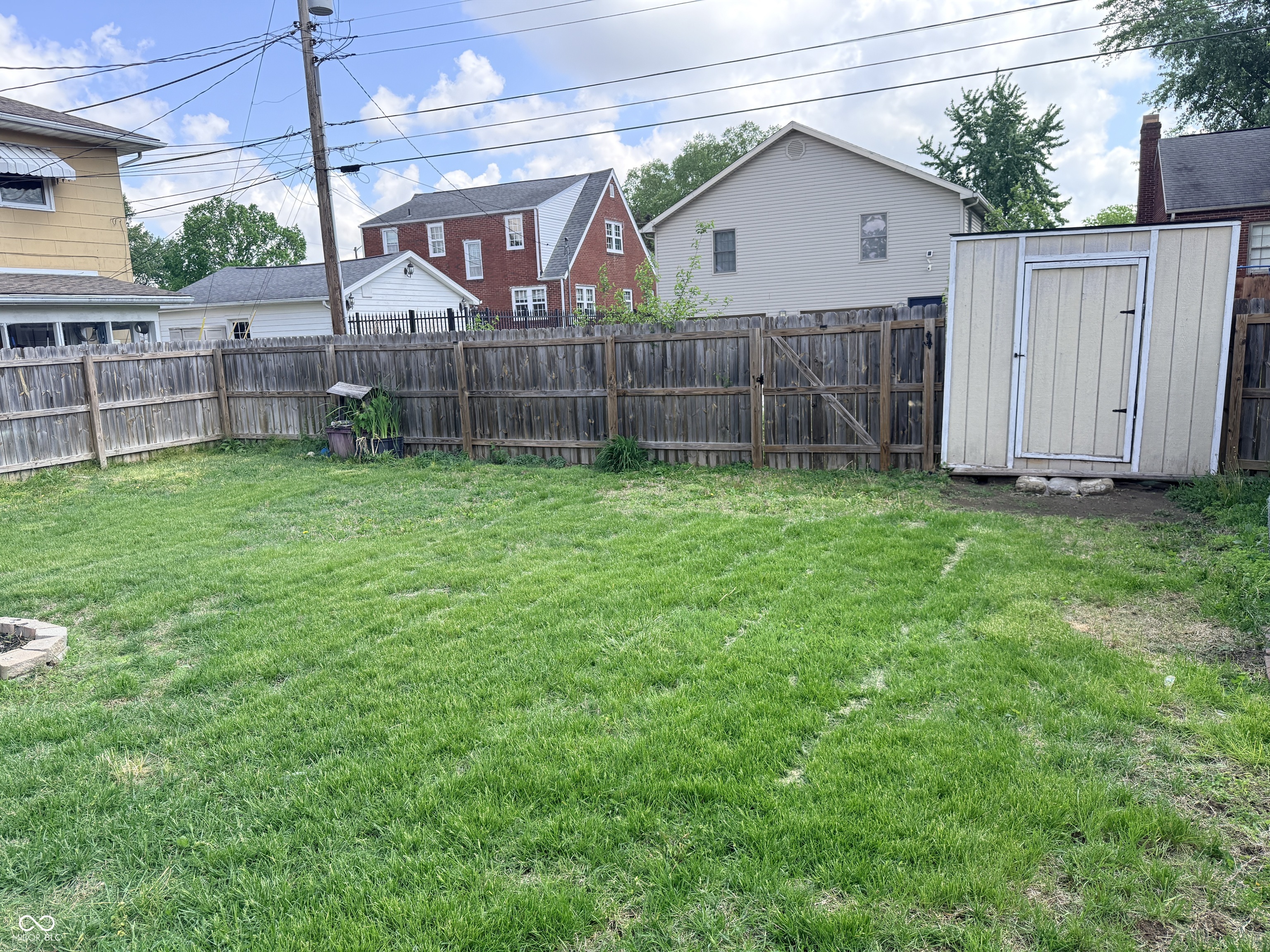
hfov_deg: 71.6
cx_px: 635
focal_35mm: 24
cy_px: 476
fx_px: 881
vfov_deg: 56.8
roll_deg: +2.4
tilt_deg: -8.4
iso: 100
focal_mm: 6.76
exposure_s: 1/1653
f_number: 1.78
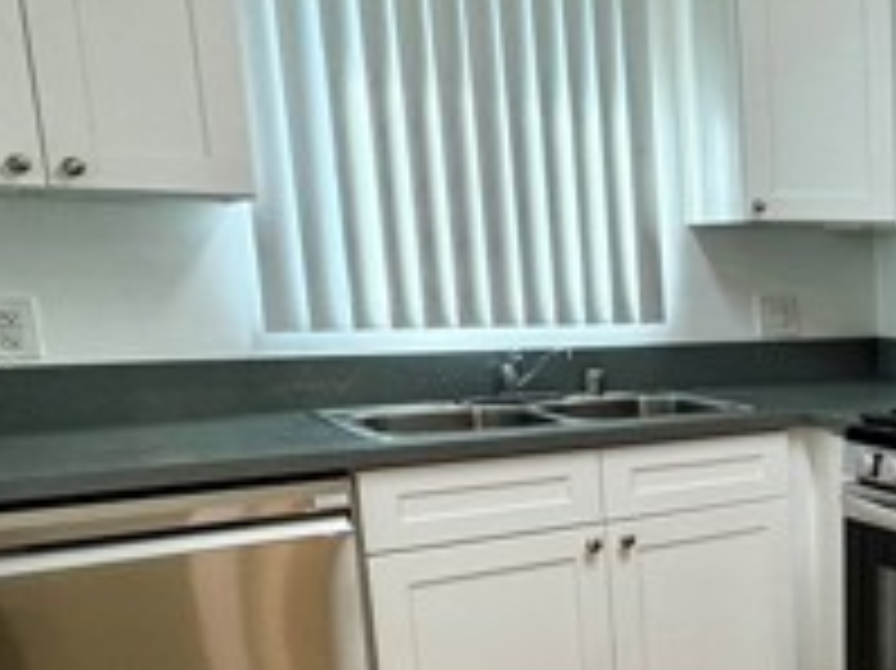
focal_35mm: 45
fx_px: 1164
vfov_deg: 31.7
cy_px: 477
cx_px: 1148
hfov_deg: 32.4
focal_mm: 2.22
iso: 125
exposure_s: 1/120
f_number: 2.2
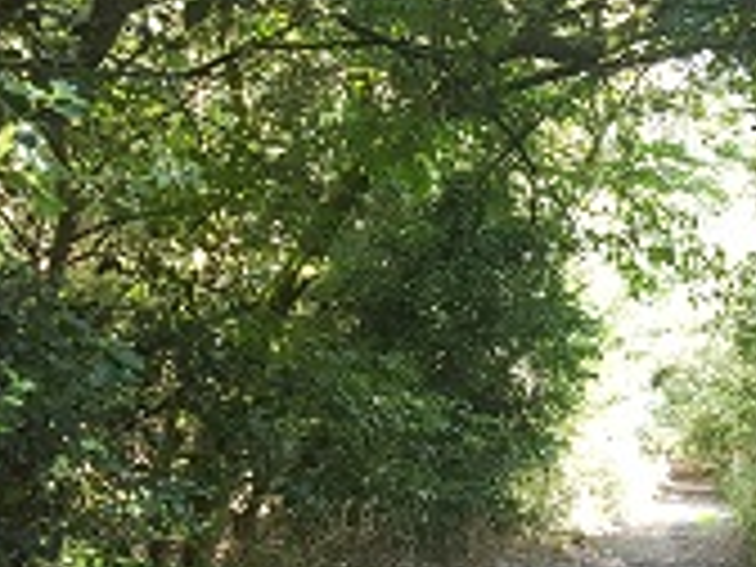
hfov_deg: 28.9
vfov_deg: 23.3
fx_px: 1354
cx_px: 778
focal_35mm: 62
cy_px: 450
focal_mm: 4.2
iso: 80
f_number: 1.7
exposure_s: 1/50
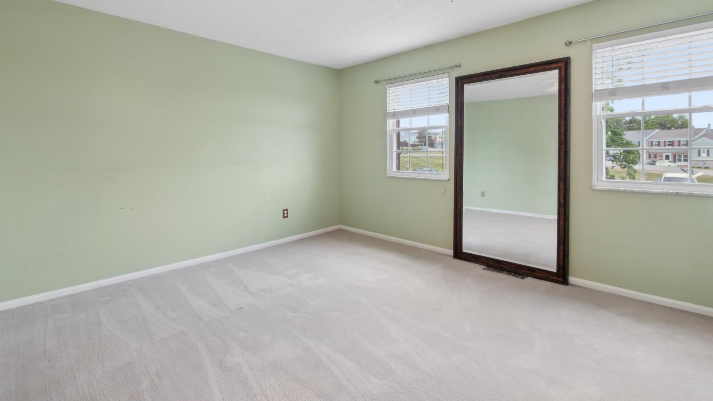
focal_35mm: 16
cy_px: 161
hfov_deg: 99.4
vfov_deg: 66.5
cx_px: 365
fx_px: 302
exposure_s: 1/30
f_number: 7.1
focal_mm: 7
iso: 640
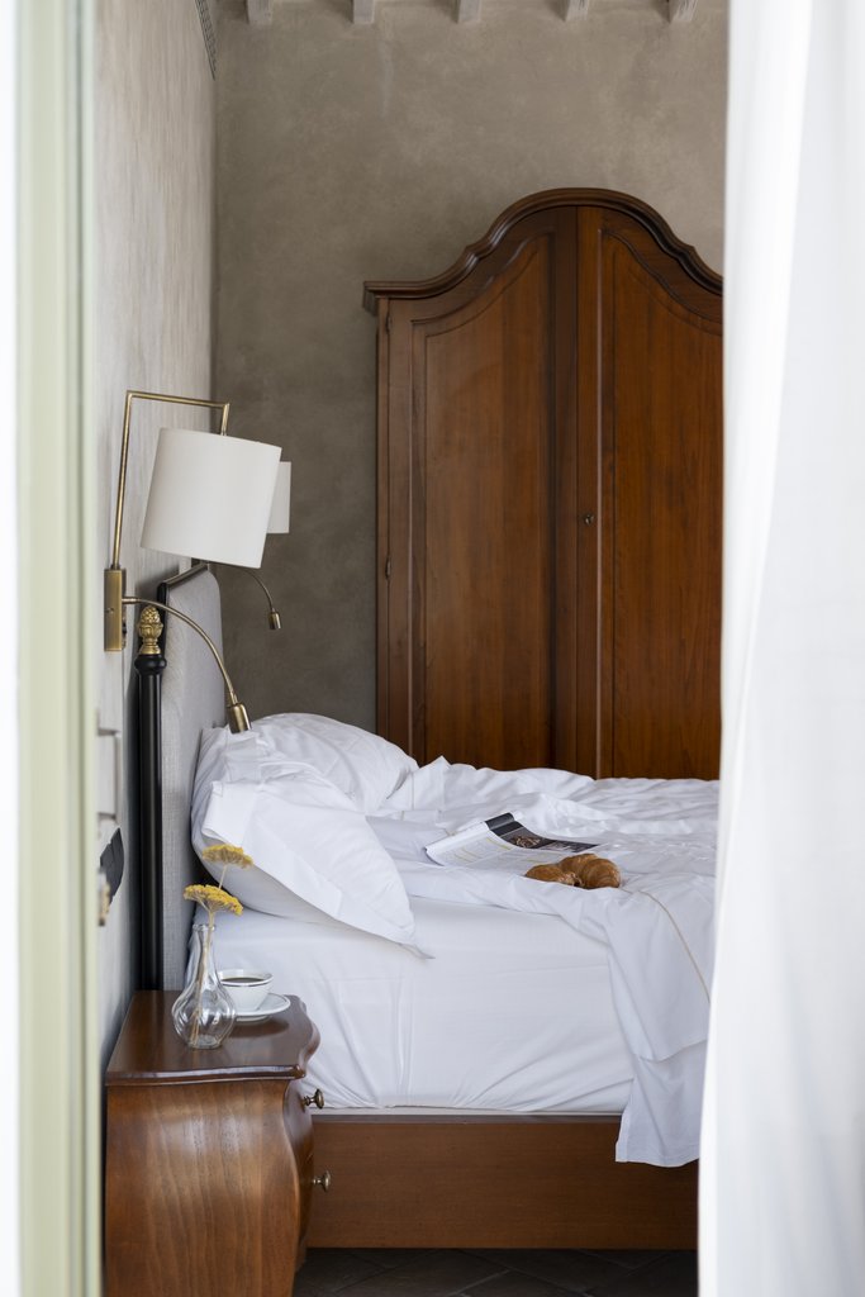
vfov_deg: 37.5
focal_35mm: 53
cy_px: 648
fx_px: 1909
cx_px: 432
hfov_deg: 25.5
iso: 250
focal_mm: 35
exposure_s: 1/250
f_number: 2.8
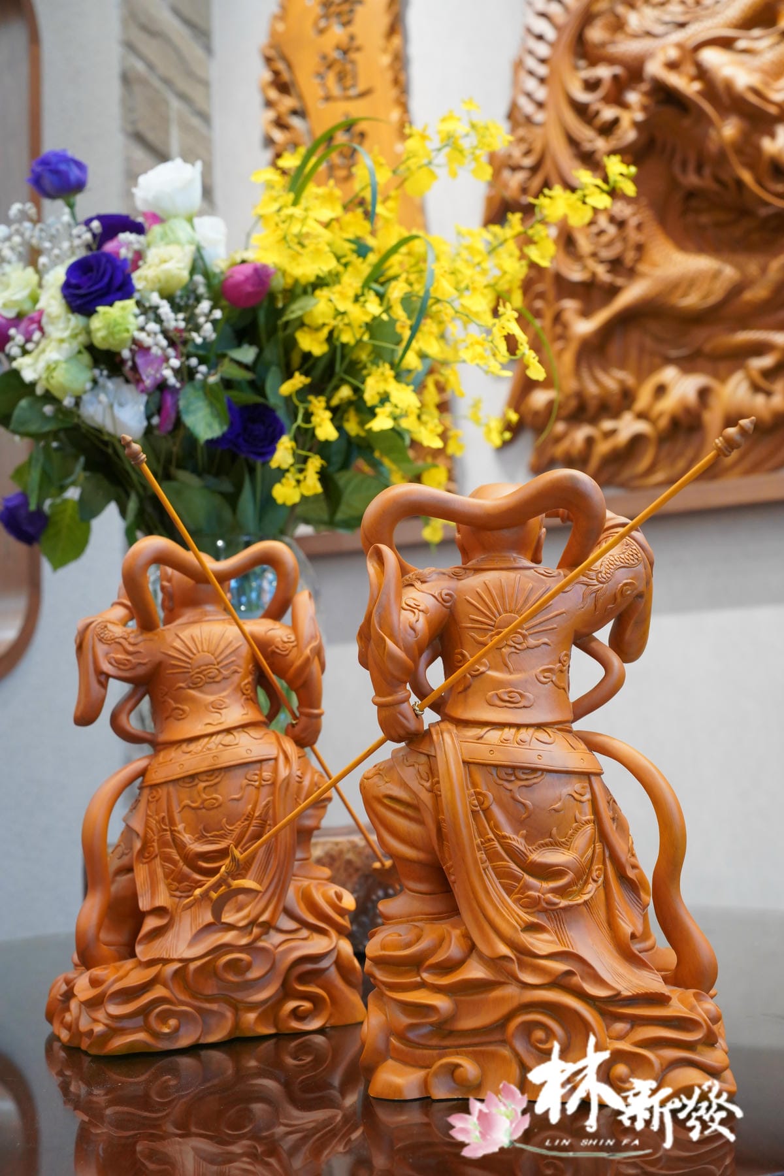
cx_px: 392
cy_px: 588
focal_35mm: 35
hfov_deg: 37.9
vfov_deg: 54.4
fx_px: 1143
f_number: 7.1
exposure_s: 1/50
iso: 3200
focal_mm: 35
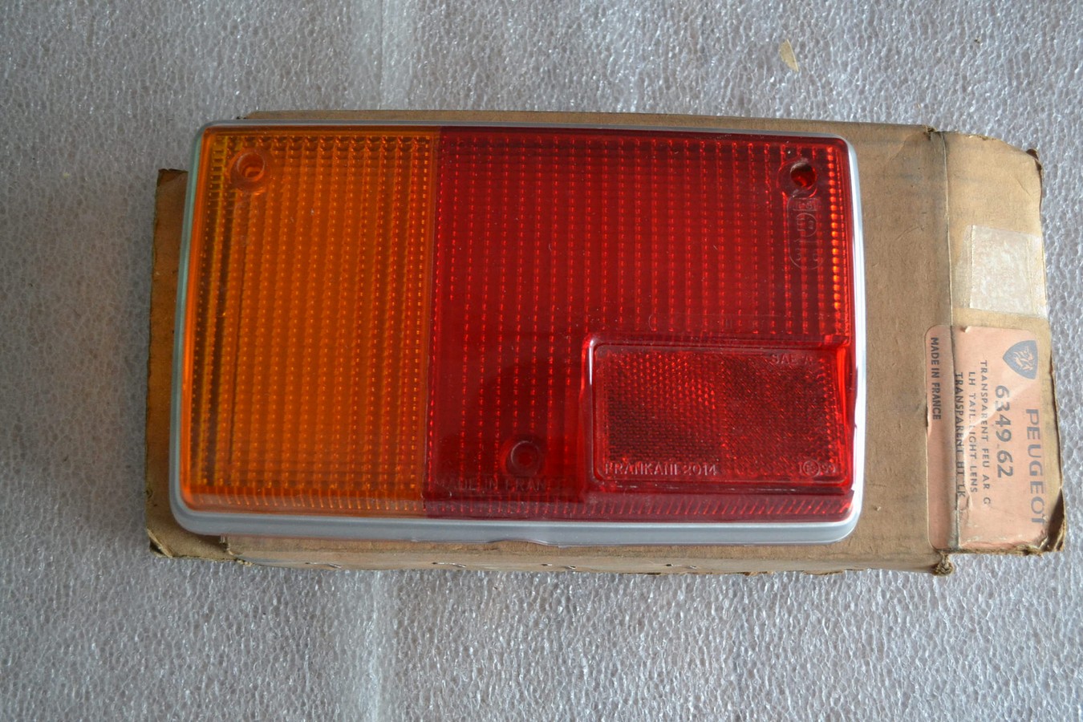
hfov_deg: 53.1
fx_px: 1083
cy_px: 361
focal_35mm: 36
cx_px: 542
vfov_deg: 36.9
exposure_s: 1/60
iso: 1800
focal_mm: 24
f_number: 4
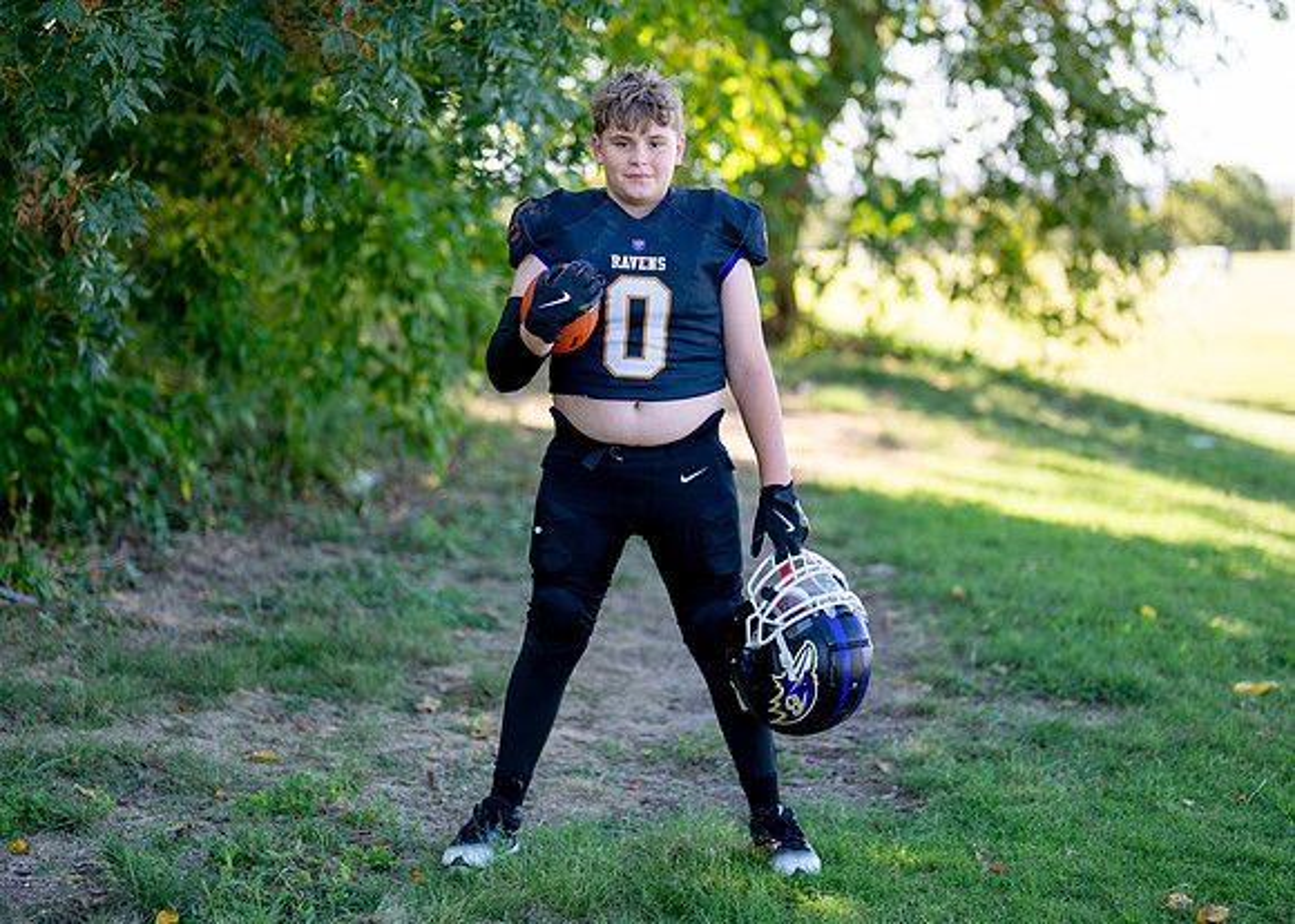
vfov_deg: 21.9
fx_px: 2391
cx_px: 637
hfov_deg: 30.3
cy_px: 412
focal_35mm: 65
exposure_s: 1/1250
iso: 100
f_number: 1.2
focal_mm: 50
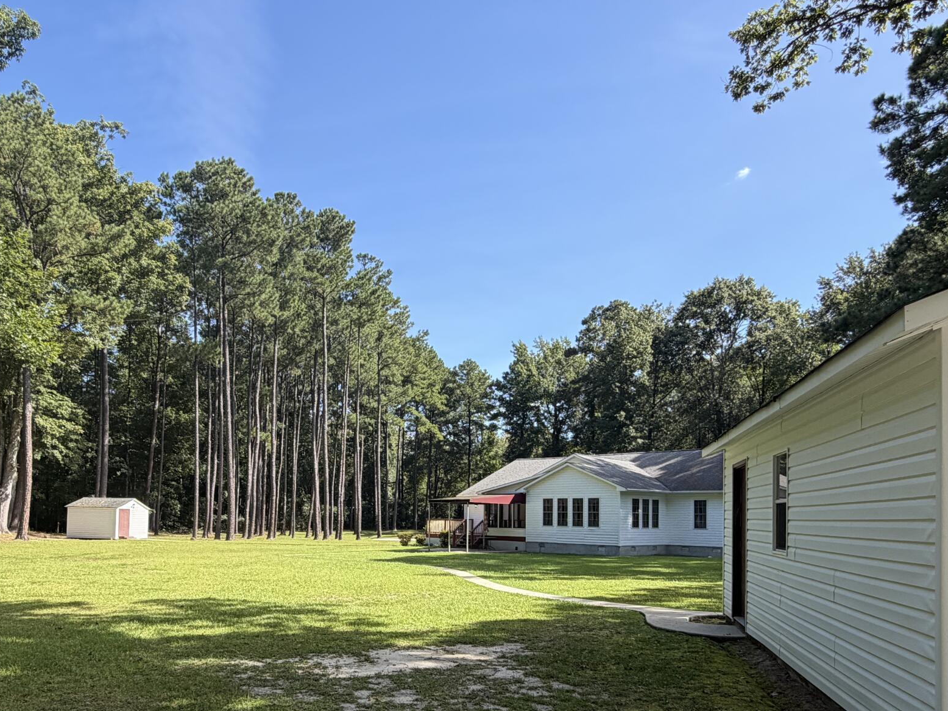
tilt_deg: +2.1
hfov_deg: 64.9
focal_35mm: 27
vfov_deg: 50.1
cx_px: 398
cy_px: 495
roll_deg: -0.4
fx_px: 739
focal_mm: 2.22
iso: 40
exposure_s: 1/579
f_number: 2.2
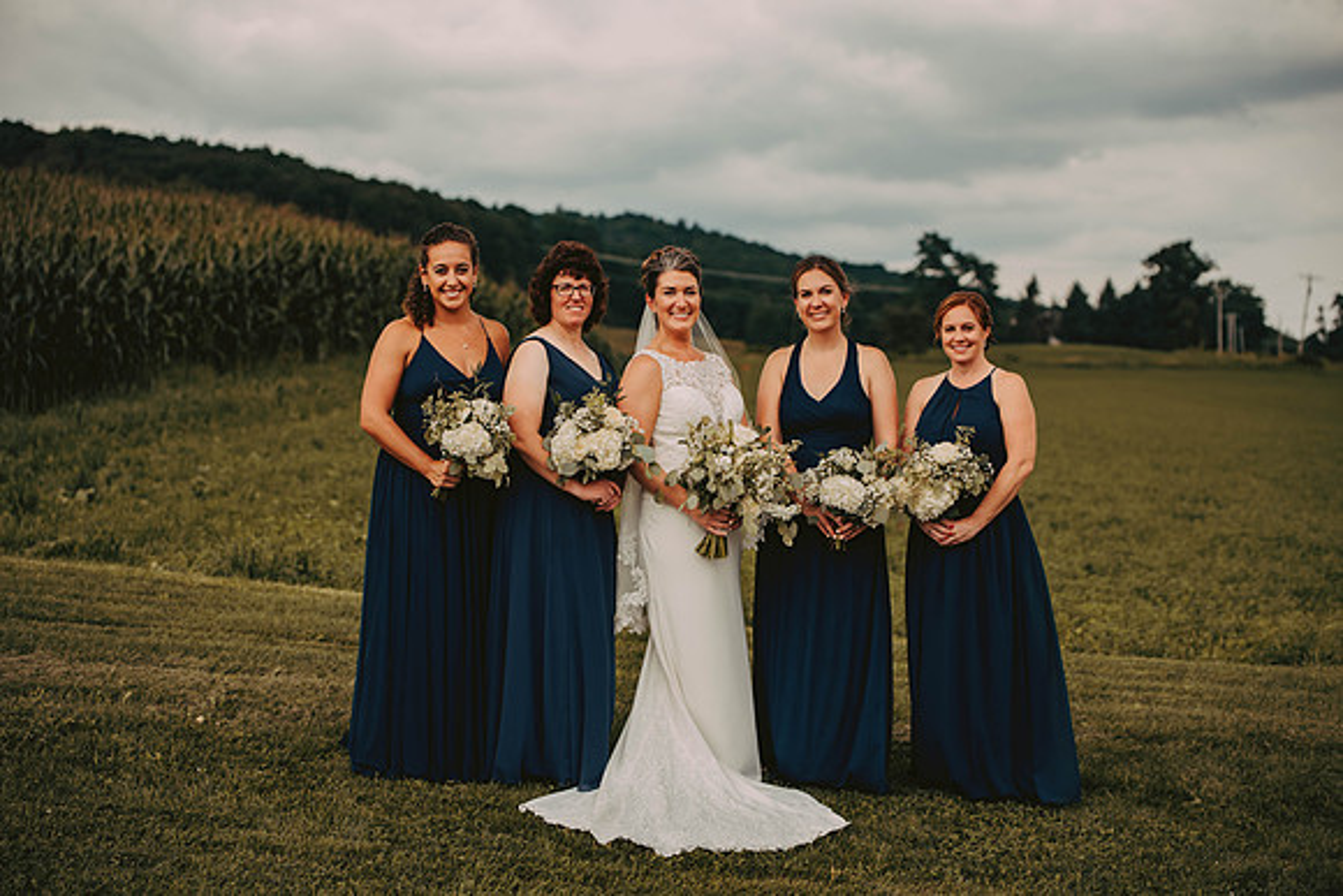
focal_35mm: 70
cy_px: 448
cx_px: 672
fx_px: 2612
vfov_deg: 19.5
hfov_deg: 28.8
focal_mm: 70
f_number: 2.8
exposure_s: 1/1000
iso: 200
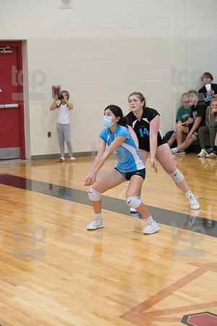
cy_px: 163
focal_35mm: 105
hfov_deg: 13.0
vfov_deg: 19.5
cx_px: 108
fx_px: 949
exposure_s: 1/1000
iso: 6400
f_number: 4.5
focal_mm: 105
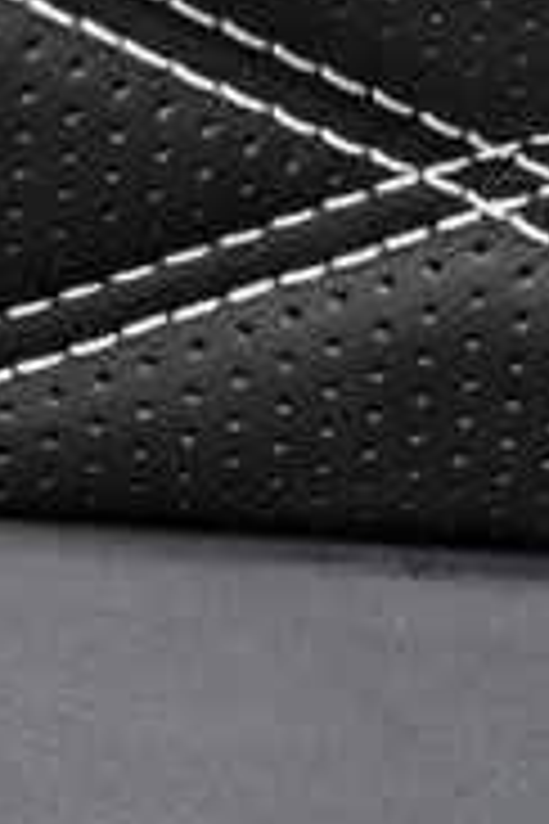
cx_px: 778
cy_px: -7
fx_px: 7937
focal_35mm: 347
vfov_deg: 5.9
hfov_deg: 3.9
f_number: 4.5
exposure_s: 1/20
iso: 1600
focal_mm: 62
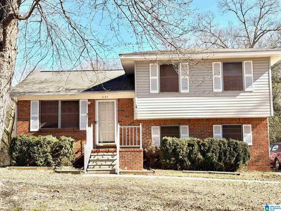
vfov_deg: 30.3
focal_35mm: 48
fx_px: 390
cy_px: 106
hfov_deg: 39.7
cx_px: 140
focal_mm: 6.76
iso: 64
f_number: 1.78
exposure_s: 1/2667
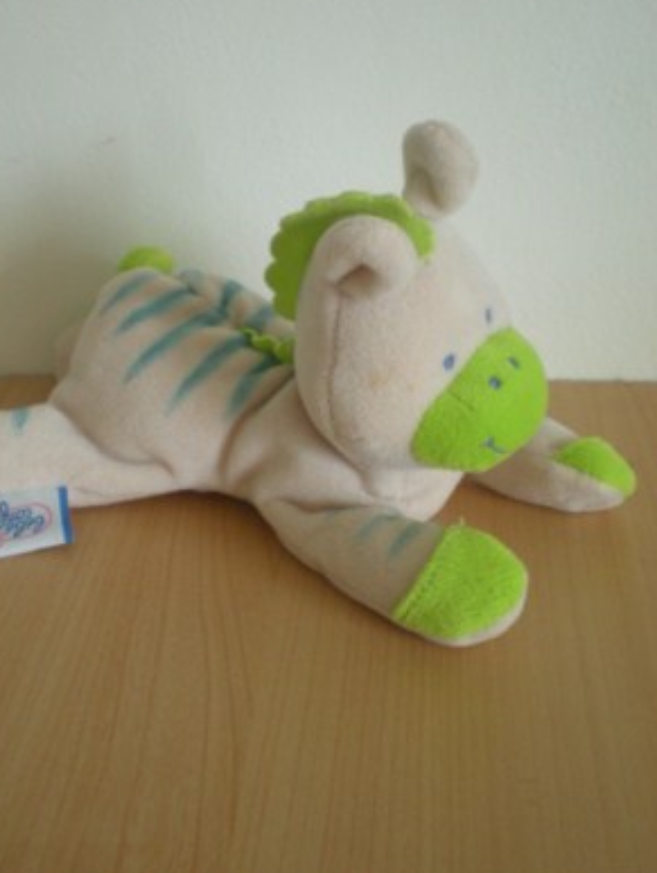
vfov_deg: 37.4
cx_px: 269
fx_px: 1288
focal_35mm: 51
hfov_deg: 28.6
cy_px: 408
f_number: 3.1
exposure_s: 1/32.2
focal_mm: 6.3
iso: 200
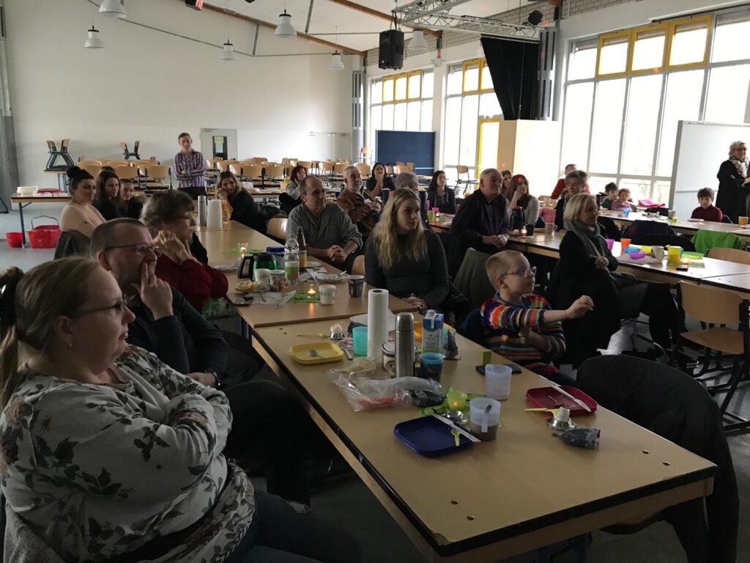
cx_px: 375
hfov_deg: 63.4
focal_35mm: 28
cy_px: 282
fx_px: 607
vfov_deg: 49.7
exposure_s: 1/17
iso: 80
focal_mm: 3.99
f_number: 1.8
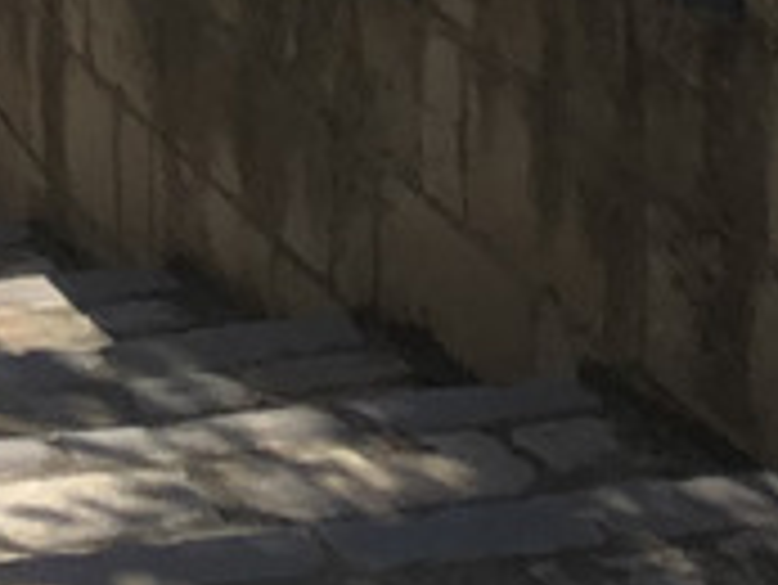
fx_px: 4363
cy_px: -1269
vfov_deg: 6.8
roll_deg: +1.8
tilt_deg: -1.8
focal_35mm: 194
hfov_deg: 9.7
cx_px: -603
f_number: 1.8
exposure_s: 1/4878
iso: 25
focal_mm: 4
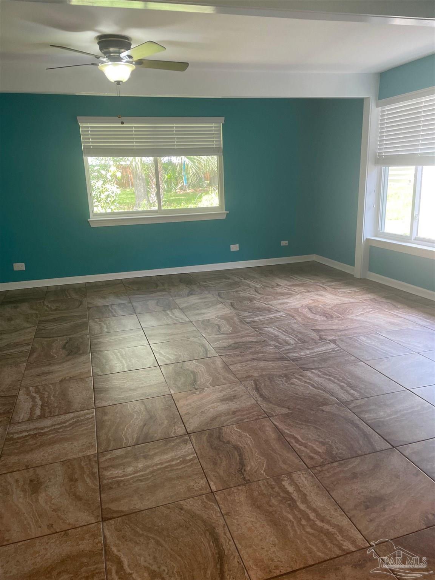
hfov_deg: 53.1
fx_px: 436
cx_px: 218
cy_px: 290
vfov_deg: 67.3
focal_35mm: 26
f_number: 1.6
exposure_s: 1/60
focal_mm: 4.2
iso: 80
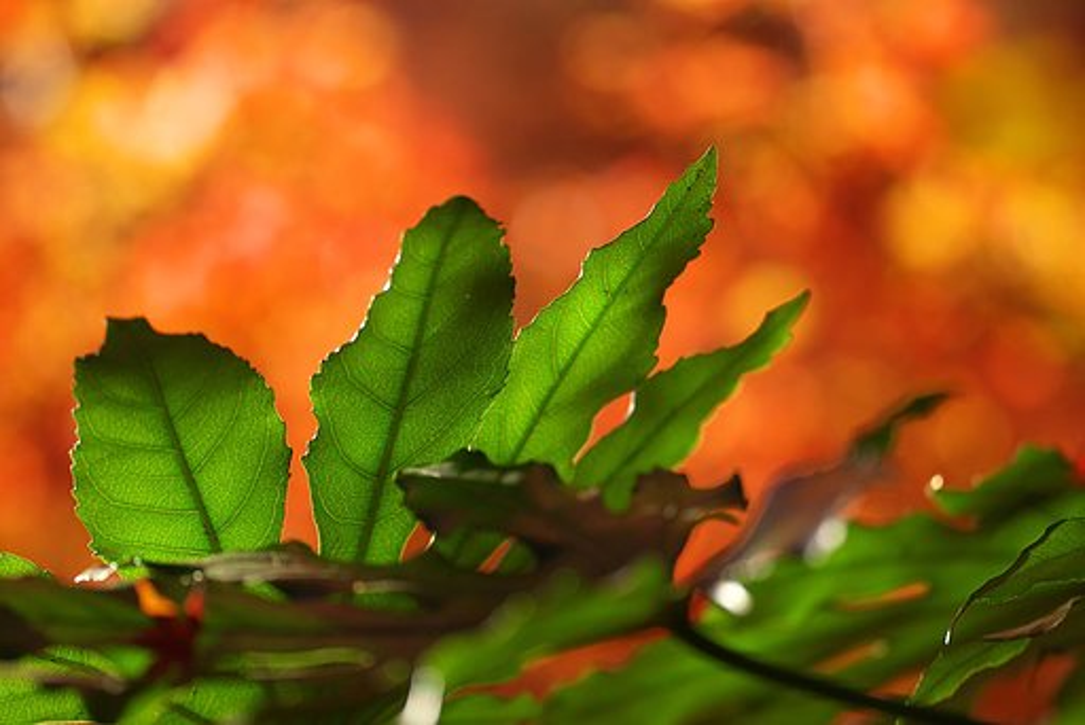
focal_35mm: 270
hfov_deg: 7.6
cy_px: 362
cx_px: 542
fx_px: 8142
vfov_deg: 5.1
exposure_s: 1/500
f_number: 3.5
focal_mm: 180
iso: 200
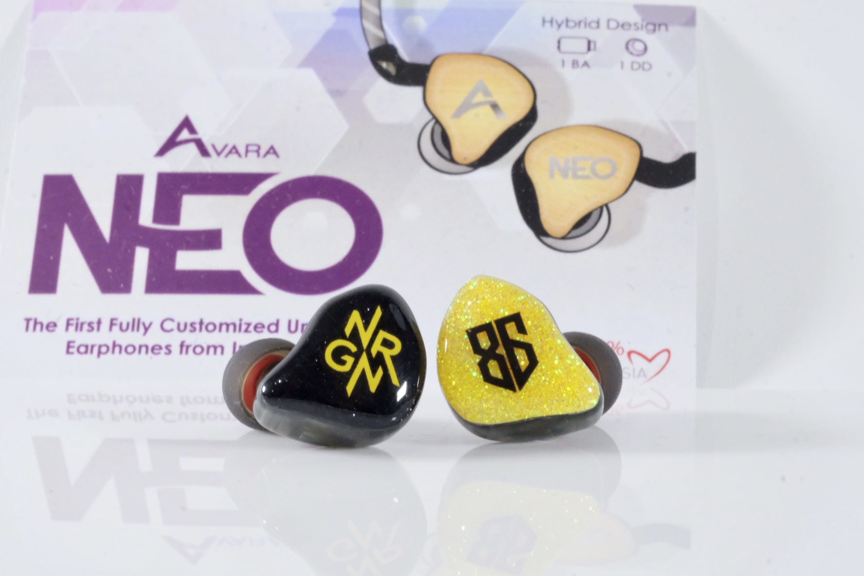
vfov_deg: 15.2
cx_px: 432
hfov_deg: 22.6
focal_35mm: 90
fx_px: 2160
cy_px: 288
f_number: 22
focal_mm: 60
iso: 6400
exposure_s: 1/15
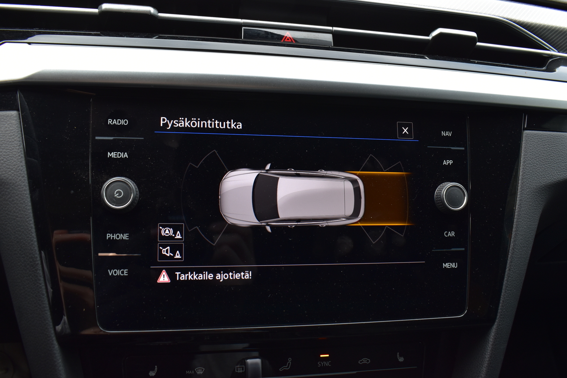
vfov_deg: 41.7
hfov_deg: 59.5
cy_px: 189
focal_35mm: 32
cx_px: 284
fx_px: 496
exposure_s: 1/125
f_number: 9.5
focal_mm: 21
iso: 400
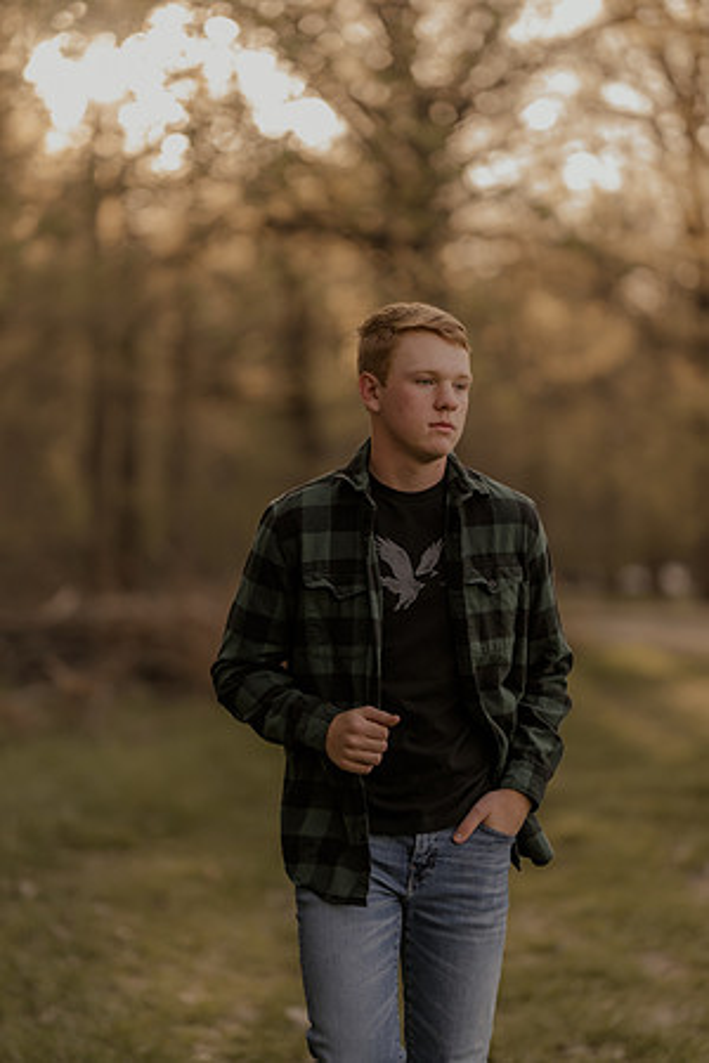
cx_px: 354
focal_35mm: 85
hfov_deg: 16.1
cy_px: 532
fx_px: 2511
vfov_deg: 23.9
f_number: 1.4
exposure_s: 1/1000
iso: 250
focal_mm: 85
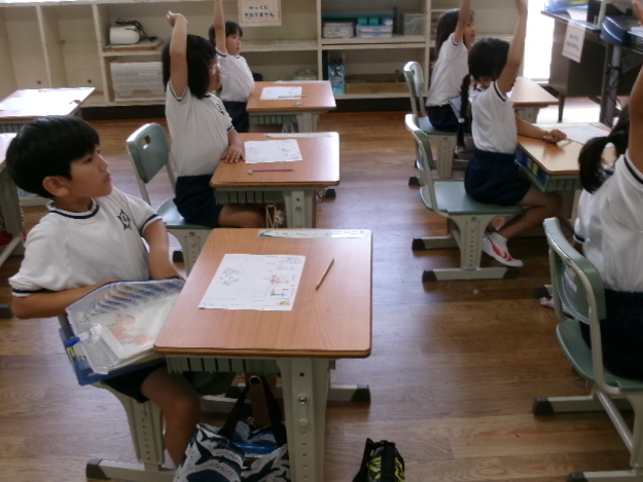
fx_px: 817
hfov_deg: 42.9
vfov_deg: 32.9
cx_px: 322
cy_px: 243
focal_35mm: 44
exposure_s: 1/34
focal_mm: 7.8
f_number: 4.7
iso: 130
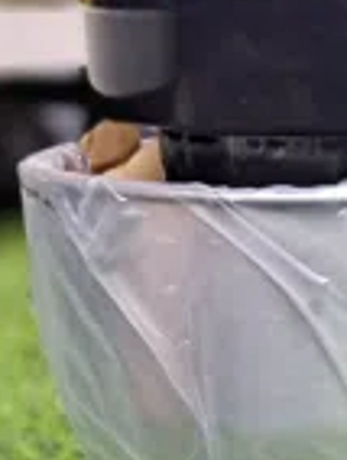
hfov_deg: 17.9
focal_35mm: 76
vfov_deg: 25.5
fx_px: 1013
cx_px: 473
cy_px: 311
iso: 500
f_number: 1.8
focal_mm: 4
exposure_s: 1/30
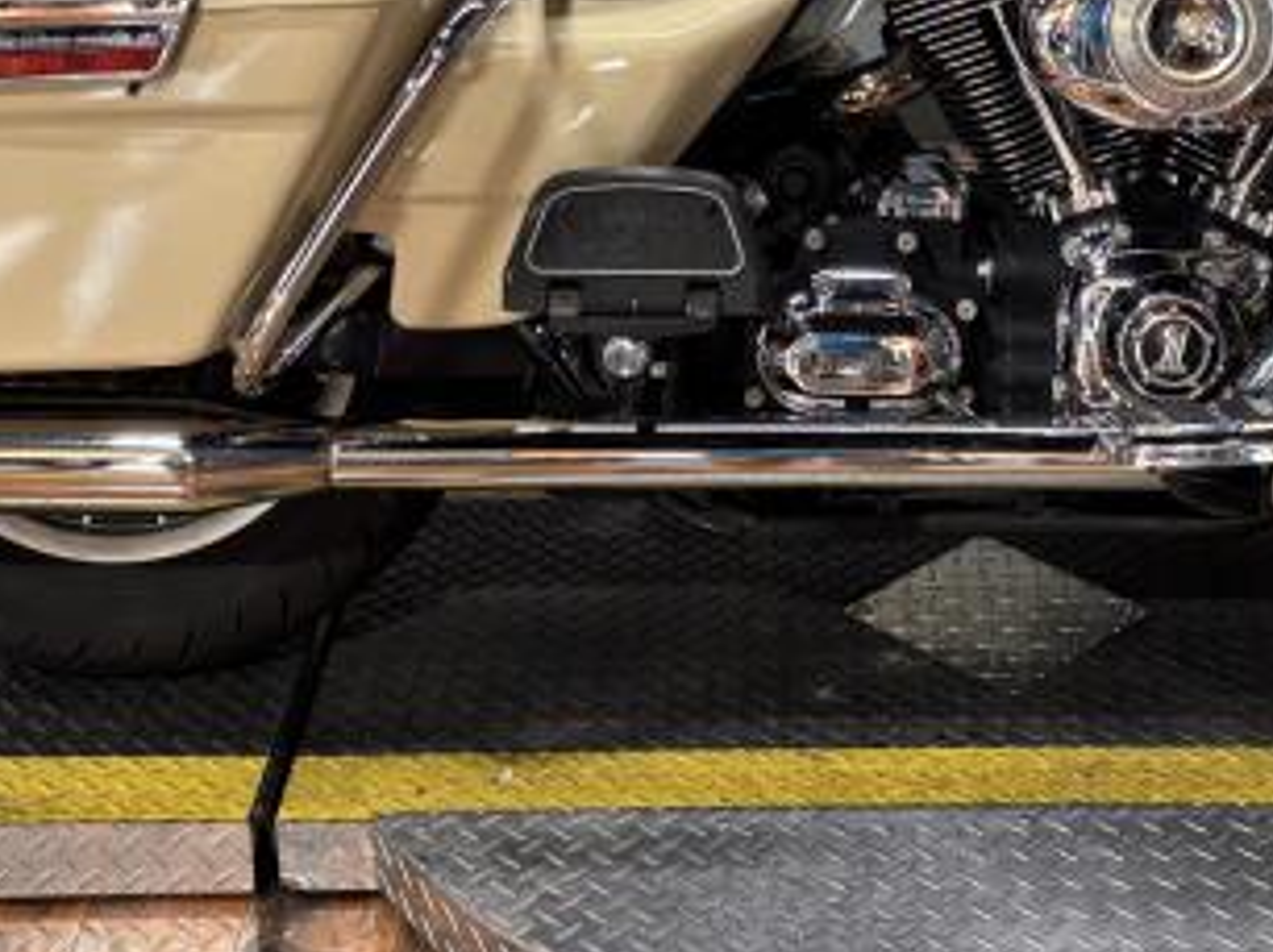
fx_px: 2499
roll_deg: -0.7
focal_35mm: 68
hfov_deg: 28.4
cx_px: 845
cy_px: -116
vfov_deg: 20.5
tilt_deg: -14.0
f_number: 1.6
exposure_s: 1/60
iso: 125
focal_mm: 5.96
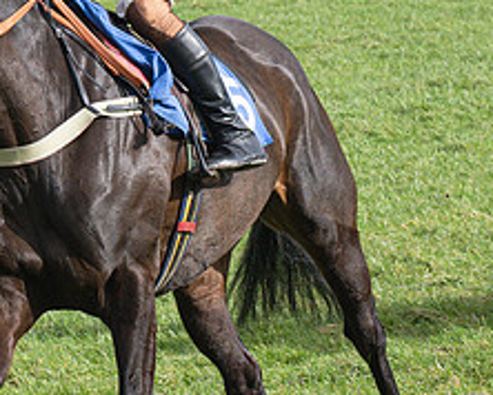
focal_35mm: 410
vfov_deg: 3.8
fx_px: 5988
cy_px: 206
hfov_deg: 4.7
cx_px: 206
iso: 400
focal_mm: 70
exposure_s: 1/1250
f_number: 5.6
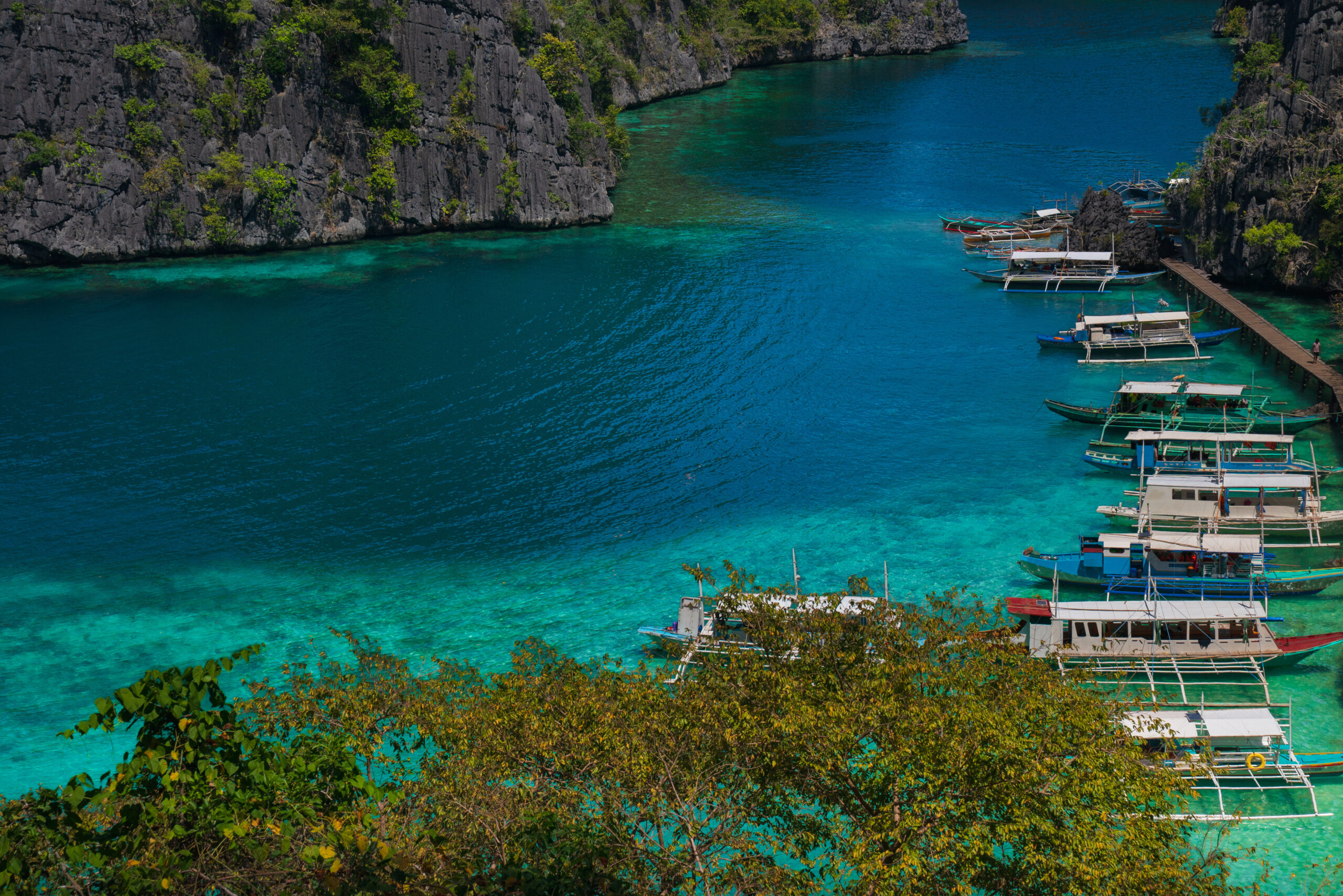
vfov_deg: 19.5
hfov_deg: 28.8
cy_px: 448
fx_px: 2611
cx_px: 672
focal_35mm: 70
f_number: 11
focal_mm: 70
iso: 200
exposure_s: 1/1000
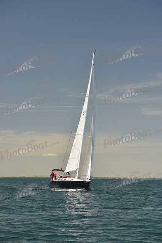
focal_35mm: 93
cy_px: 121
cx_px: 81
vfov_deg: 21.9
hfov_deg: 14.7
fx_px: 627
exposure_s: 1/800
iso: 250
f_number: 5
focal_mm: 92
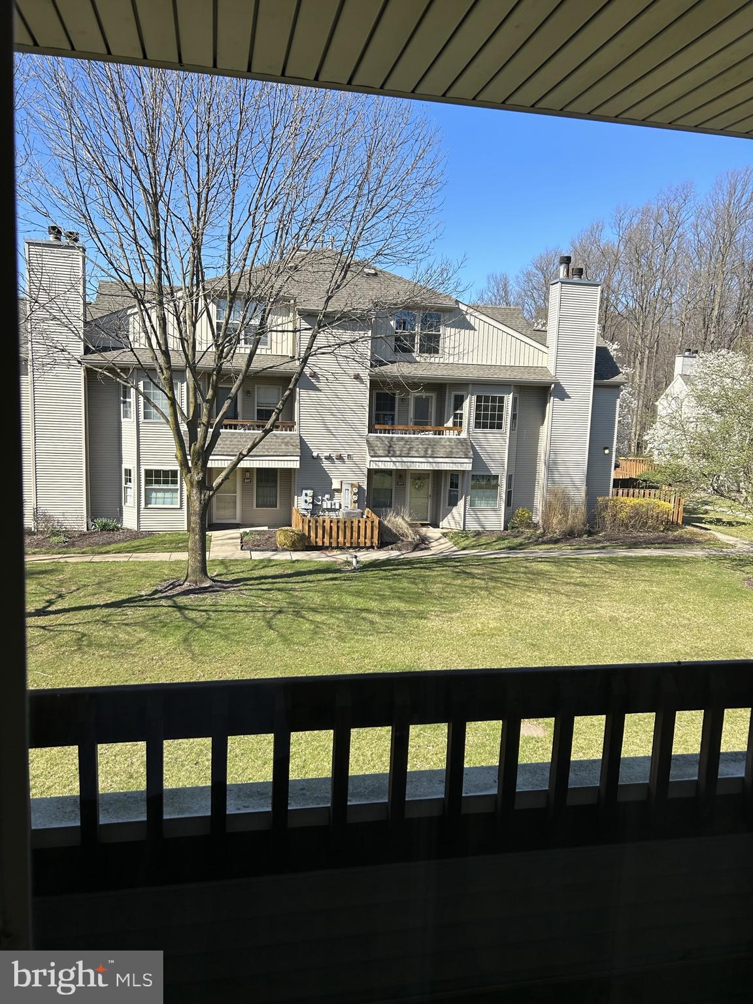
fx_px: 754
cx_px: 376
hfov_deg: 53.1
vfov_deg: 67.3
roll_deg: -0.9
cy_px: 502
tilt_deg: -6.0
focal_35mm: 26
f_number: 1.5
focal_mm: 5.7
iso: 50
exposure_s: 1/2083
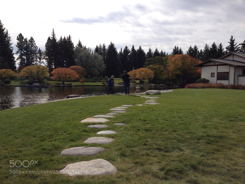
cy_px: 92
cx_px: 122
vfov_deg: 40.7
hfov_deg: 52.6
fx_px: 248
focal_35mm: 35
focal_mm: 4.28
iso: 50
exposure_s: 1/2304
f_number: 2.4
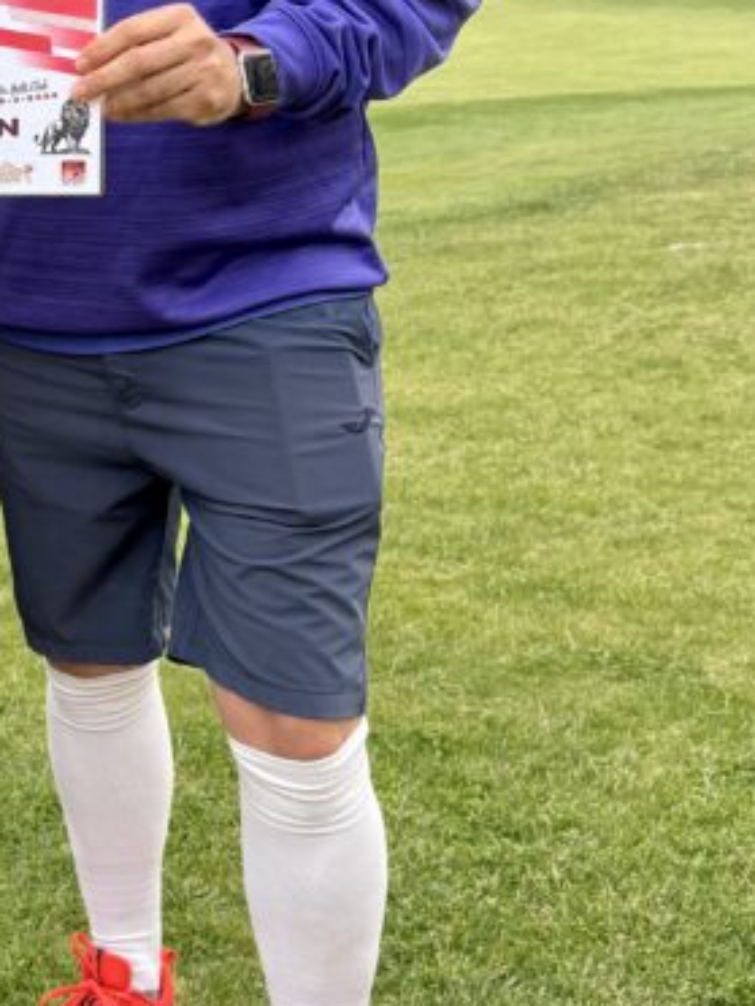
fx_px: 1919
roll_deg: +2.7
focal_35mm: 66
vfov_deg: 28.9
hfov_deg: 21.2
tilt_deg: -11.4
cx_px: -54
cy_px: 241
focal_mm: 6.76
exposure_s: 1/654
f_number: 1.78
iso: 100
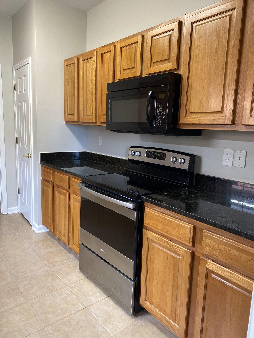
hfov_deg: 53.1
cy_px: 169
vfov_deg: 67.3
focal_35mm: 26
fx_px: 254
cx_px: 127
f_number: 1.8
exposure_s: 1/60
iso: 200
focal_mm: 4.25
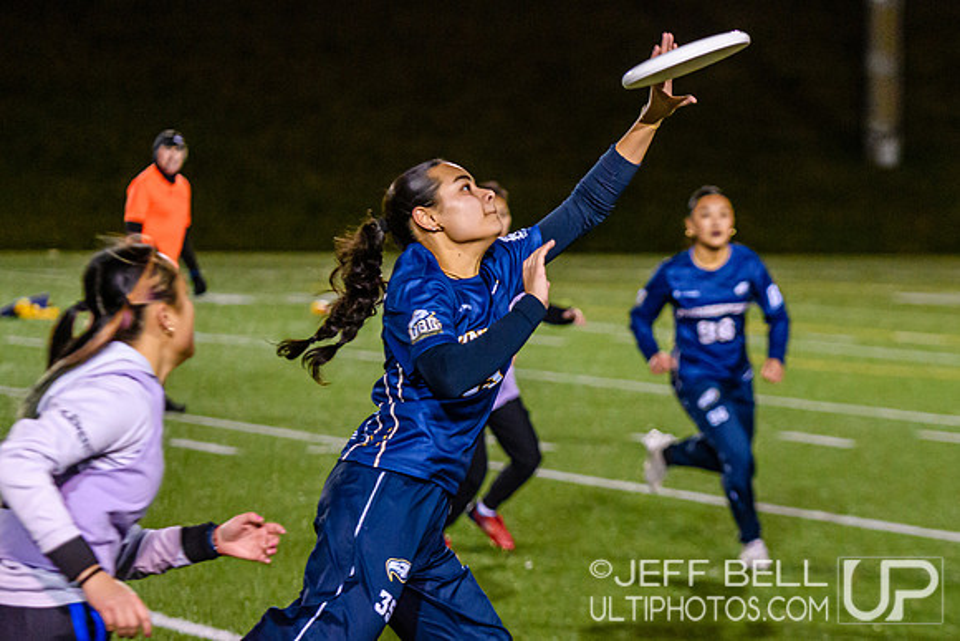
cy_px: 287
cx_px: 592
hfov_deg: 10.7
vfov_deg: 7.2
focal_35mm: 192
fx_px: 5120
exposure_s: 1/800
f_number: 3.2
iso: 4000
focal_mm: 102
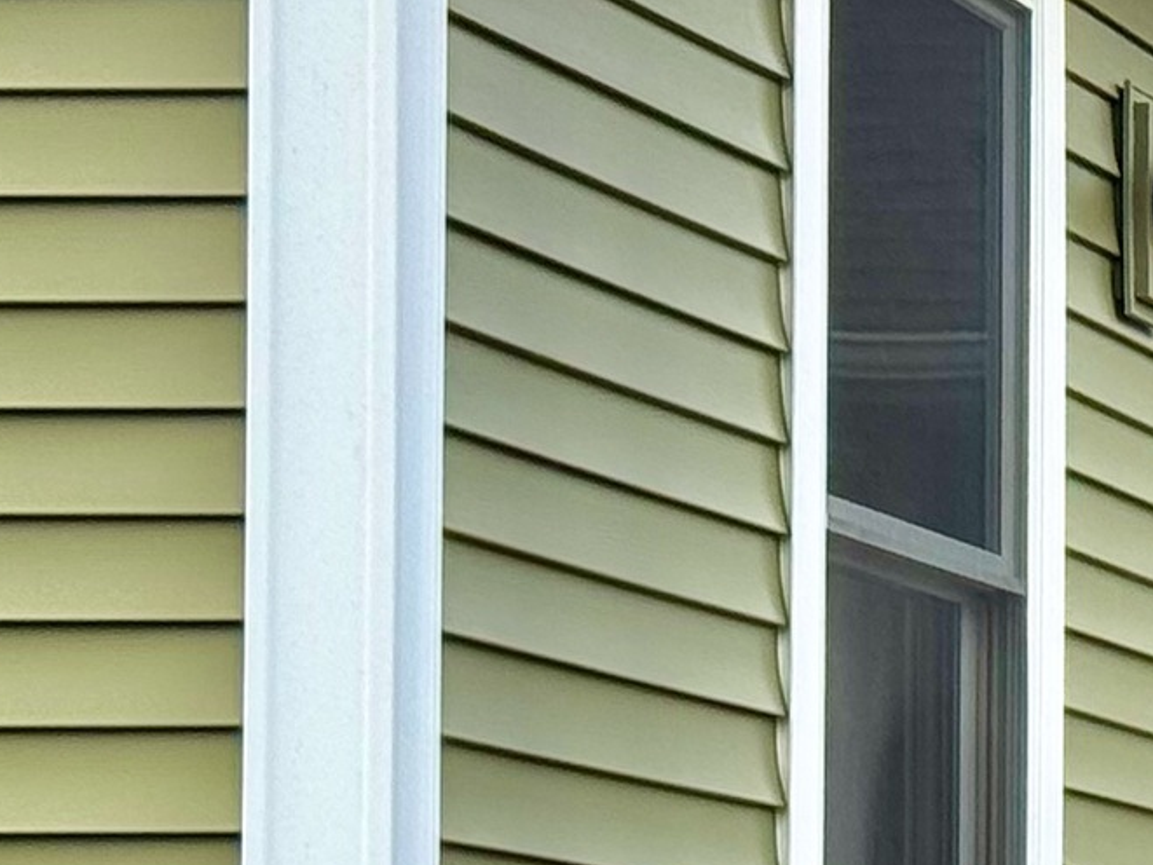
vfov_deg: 6.6
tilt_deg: +1.7
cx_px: 2653
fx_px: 7429
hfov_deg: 8.2
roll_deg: +0.4
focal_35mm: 223
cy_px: 1001
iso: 64
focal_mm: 6.76
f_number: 1.78
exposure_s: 1/531
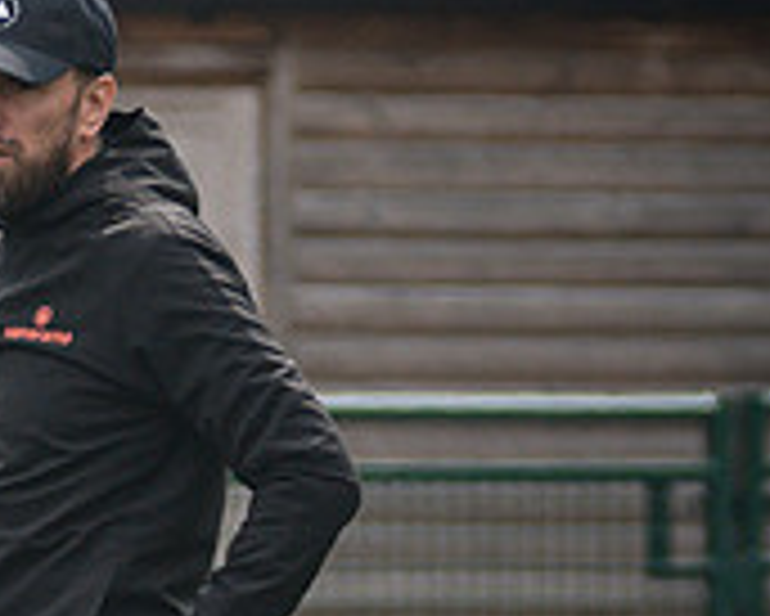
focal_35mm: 1821
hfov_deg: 1.1
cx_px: -410
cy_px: 846
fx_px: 41523
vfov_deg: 0.9
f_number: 4
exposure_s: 1/1250
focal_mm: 250
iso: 400
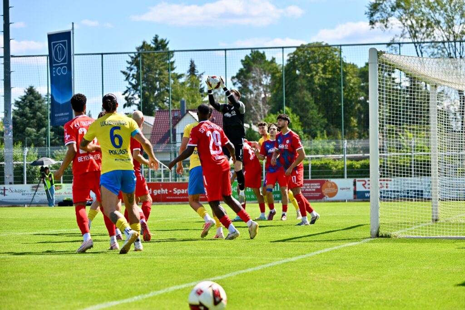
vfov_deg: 11.0
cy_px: 155
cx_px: 232
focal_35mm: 125
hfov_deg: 16.4
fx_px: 1615
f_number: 4.8
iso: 250
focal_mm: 125
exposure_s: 1/1600
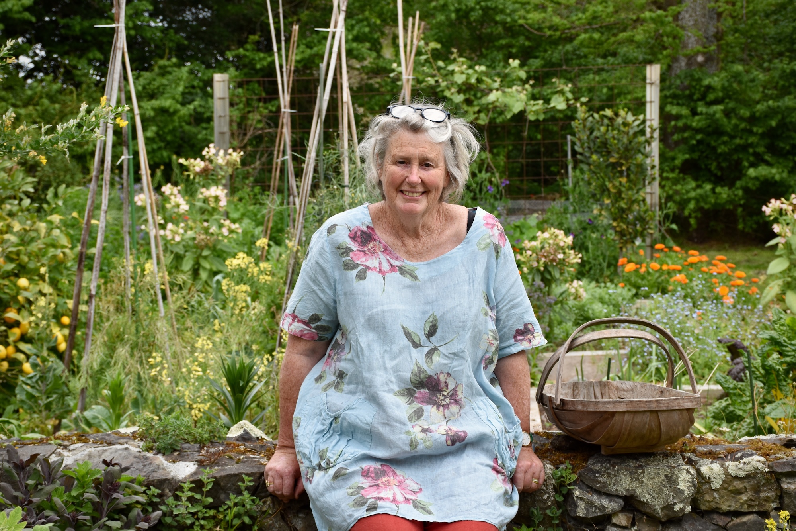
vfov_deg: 22.6
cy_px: 266
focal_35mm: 60
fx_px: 1326
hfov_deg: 33.4
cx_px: 398
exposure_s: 1/80
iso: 200
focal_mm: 40
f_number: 6.3
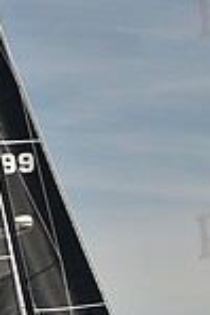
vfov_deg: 7.5
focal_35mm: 274
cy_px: 123
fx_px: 2392
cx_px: 86
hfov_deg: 5.0
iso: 250
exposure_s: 1/640
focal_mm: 70
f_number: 6.3
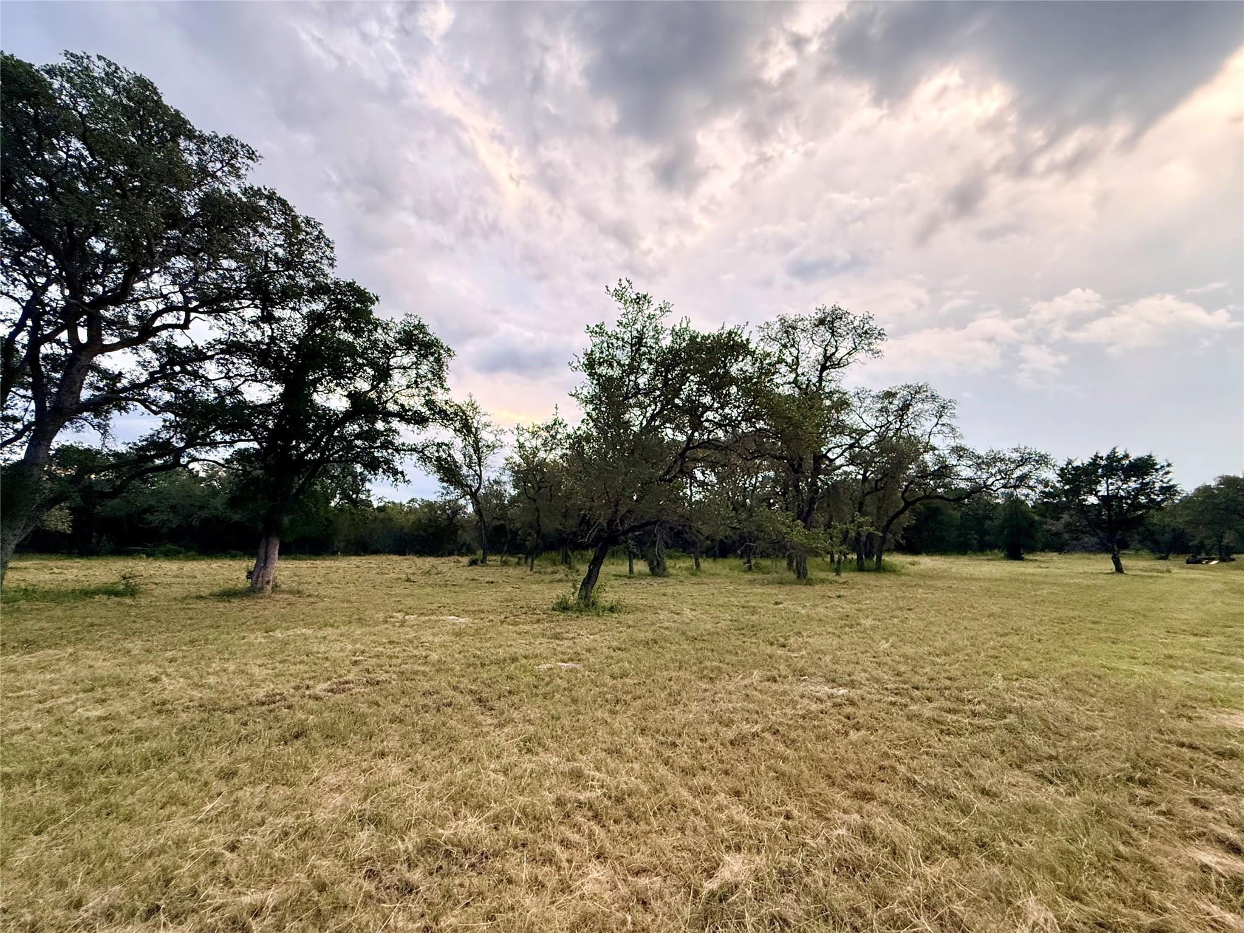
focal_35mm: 14
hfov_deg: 102.1
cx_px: 622
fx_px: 503
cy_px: 466
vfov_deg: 85.7
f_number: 2.2
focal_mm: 2.22
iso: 250
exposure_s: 1/99
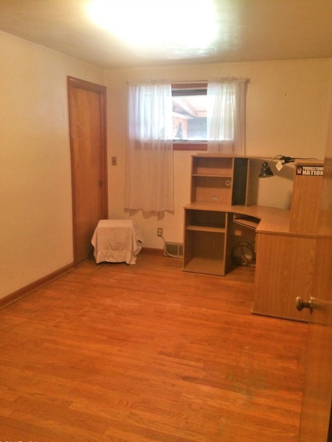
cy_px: 228
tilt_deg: -12.8
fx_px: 383
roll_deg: +0.5
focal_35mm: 30
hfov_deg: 46.8
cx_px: 166
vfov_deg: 59.9
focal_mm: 4.15
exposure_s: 1/30
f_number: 2.2
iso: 200
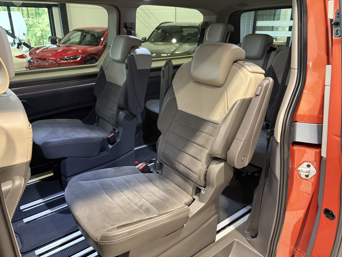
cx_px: 171
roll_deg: +0.0
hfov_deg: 67.3
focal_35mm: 26
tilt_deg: -21.7
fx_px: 257
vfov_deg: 53.1
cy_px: 128
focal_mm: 5.96
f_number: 1.6
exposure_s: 1/41
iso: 500
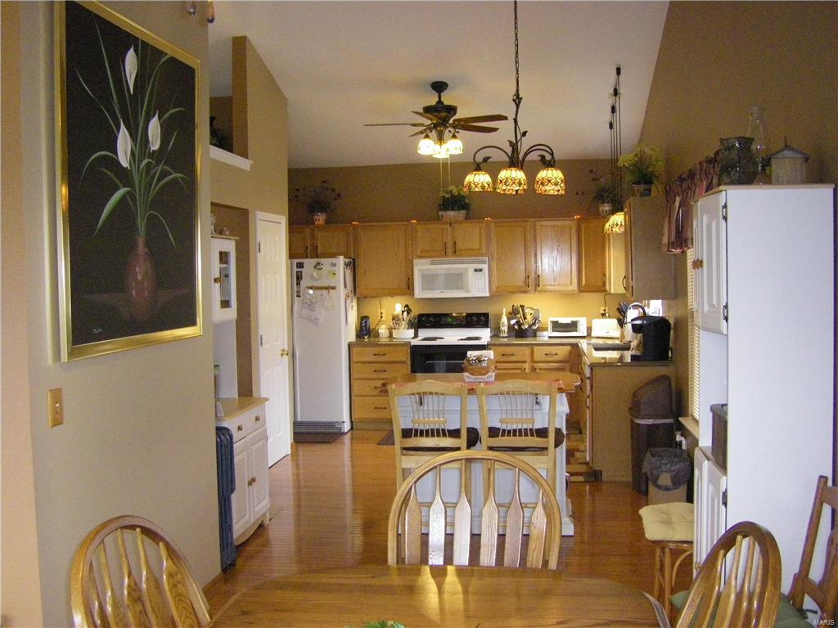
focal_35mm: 38
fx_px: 920
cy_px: 314
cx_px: 419
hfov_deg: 49.0
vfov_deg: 37.7
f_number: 3.5
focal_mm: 6.3
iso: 800
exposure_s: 1/50
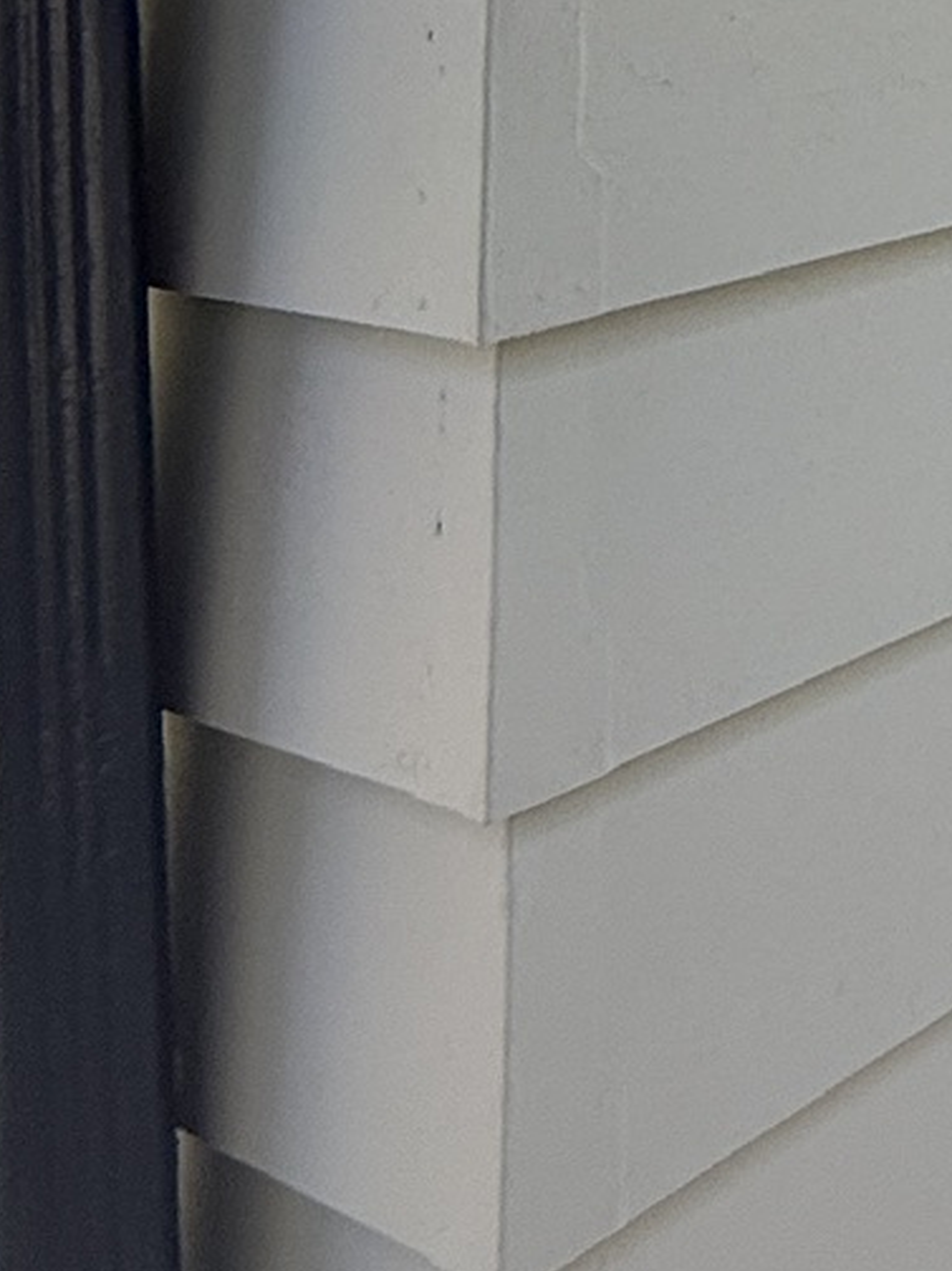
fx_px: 2091
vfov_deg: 29.9
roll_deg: +0.6
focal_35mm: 57
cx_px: 1821
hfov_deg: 18.5
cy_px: -169
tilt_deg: -0.9
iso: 64
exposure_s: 1/164
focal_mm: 2.22
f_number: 2.2
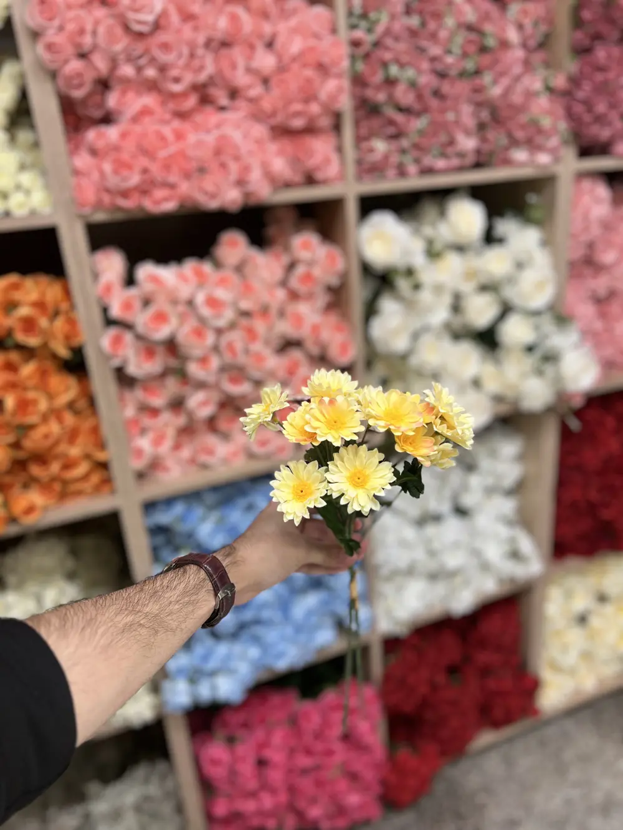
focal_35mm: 26
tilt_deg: -21.0
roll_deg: +5.3
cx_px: 312
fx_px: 624
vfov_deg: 67.3
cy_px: 415
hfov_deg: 53.1
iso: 40
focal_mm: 5.7
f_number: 1.5
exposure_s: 1/100
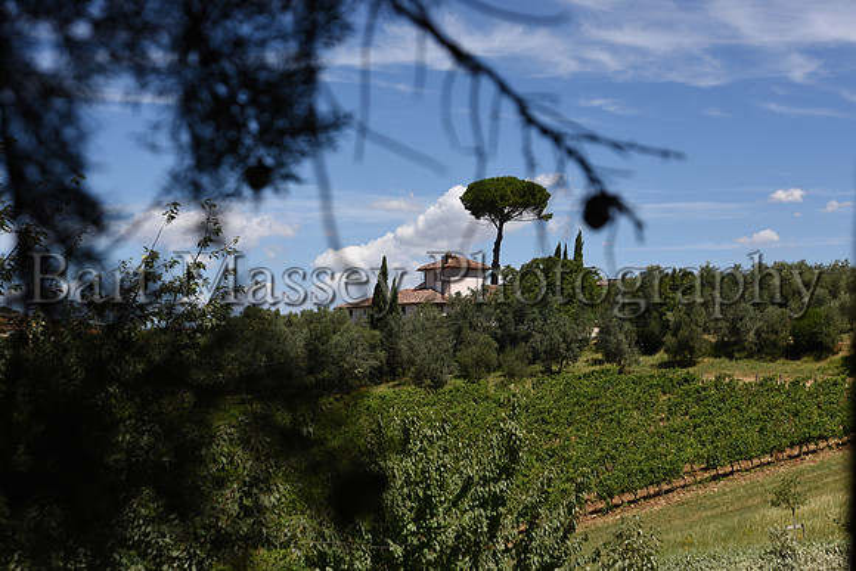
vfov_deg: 26.0
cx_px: 428
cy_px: 286
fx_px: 1237
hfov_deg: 38.2
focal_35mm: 52
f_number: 6.3
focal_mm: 52
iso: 64
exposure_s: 1/500
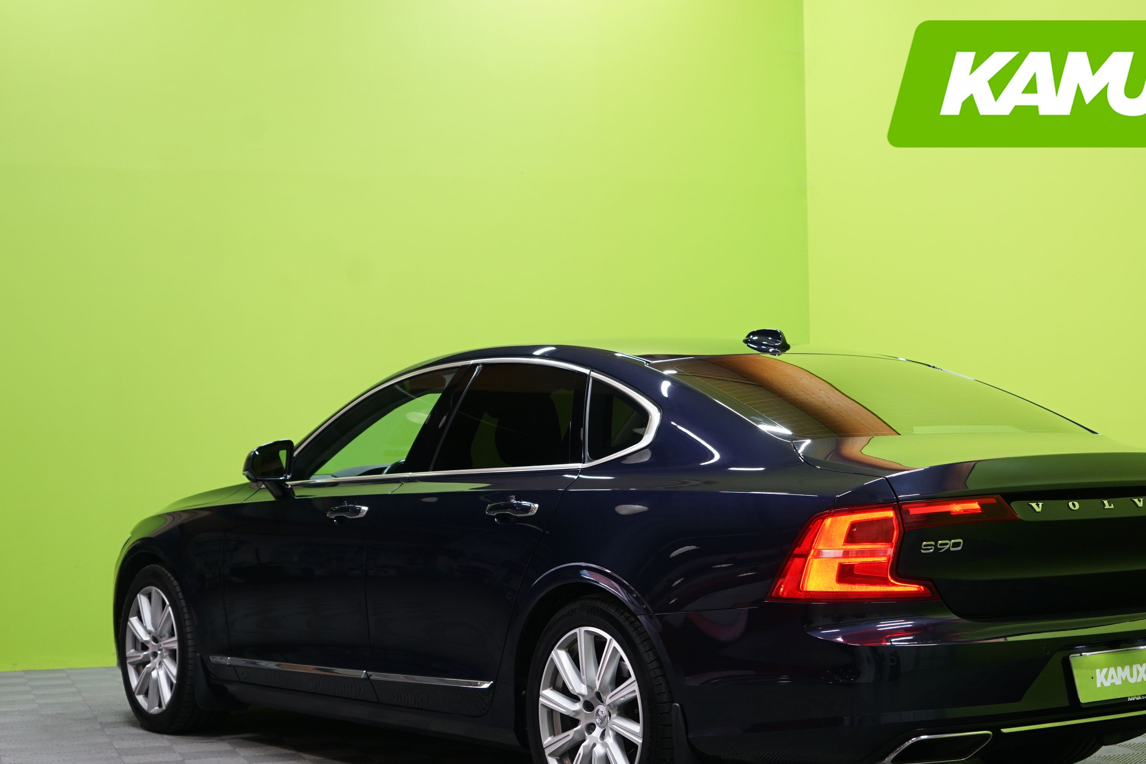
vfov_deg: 21.9
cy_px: 466
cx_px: 701
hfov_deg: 32.3
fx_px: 1973
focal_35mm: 62
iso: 400
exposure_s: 1/20
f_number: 4.5
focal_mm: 48
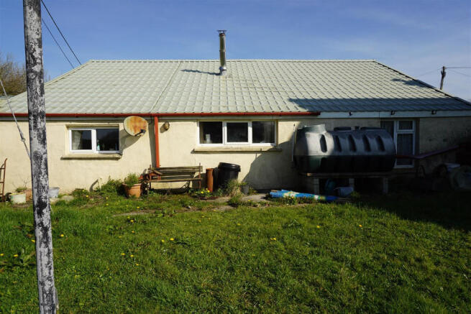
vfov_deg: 53.2
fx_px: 314
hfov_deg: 73.7
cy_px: 157
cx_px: 236
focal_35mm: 24
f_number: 11
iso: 100
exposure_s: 1/160
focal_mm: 16
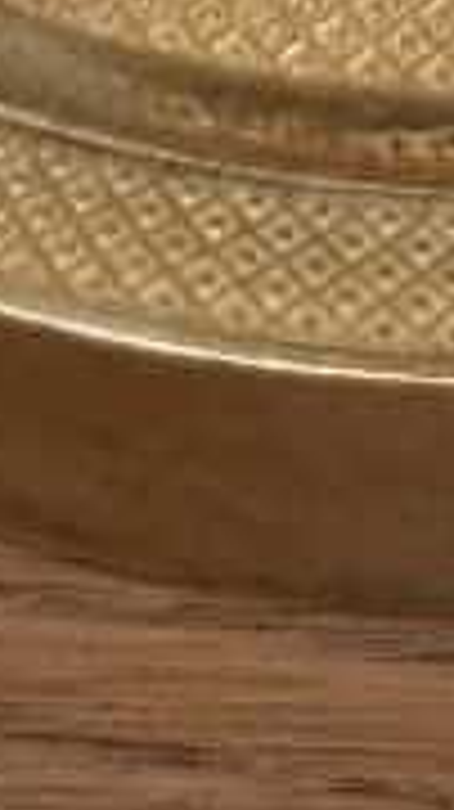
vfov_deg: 9.3
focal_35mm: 174
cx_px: 409
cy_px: -1782
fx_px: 3731
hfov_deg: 6.9
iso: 160
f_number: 1.8
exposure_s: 1/50
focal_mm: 5.23
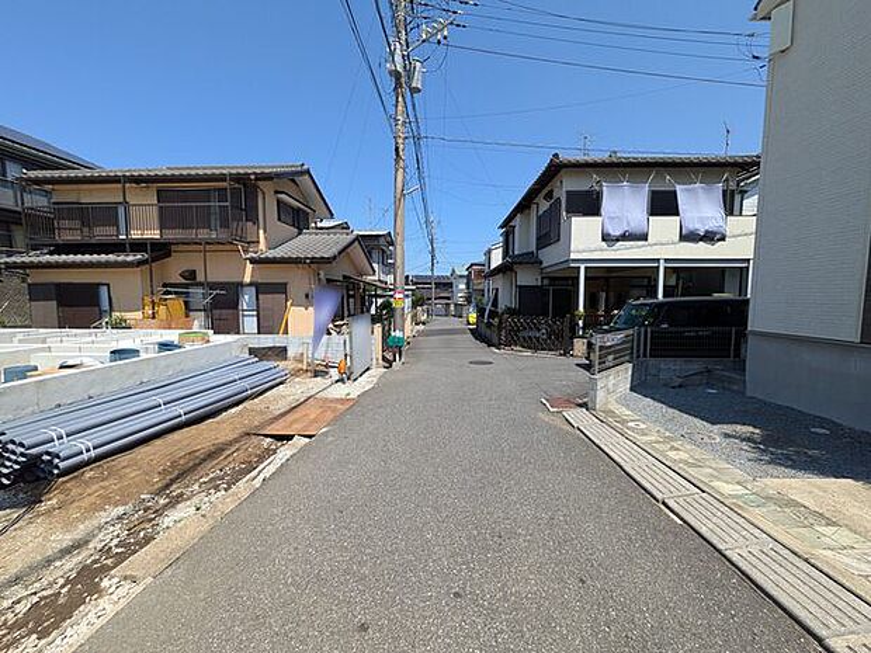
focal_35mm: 14
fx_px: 352
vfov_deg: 85.7
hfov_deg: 102.1
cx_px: 436
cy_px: 326
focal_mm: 1.83
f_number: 2.2
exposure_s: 1/1481
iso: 51
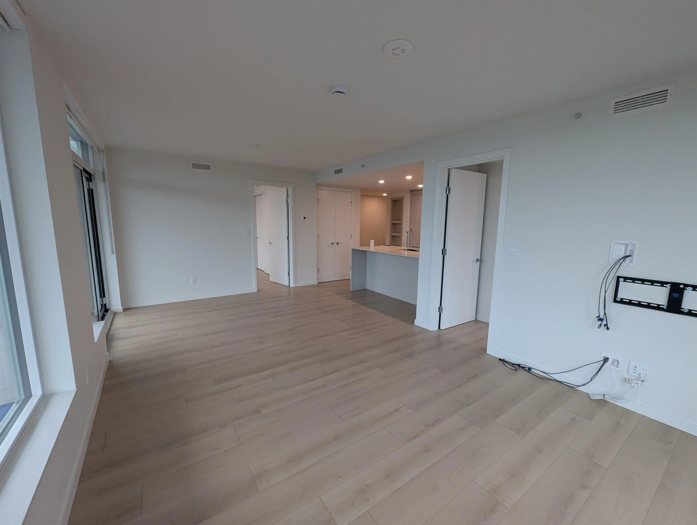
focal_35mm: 13
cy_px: 262
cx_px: 348
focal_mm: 1.95
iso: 190
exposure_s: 1/120
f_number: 2.2
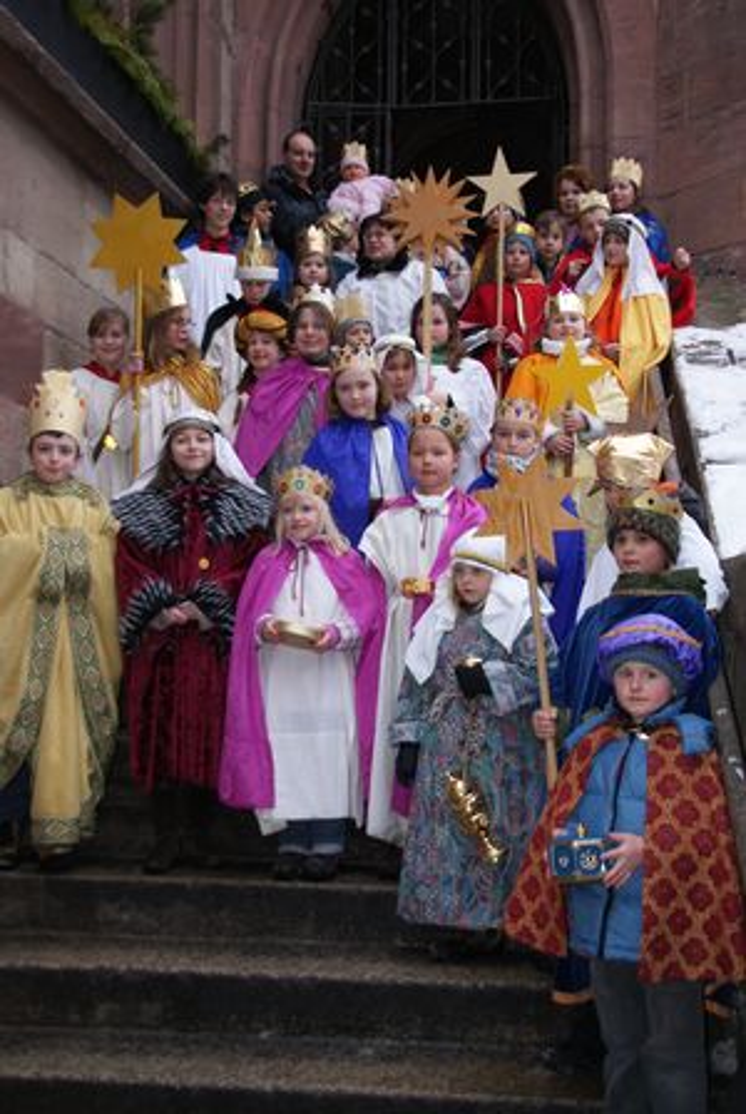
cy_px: 557
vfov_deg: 46.3
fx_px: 1301
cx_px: 373
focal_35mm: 42
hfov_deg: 32.0
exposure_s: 1/80
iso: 320
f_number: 4.5
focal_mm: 28
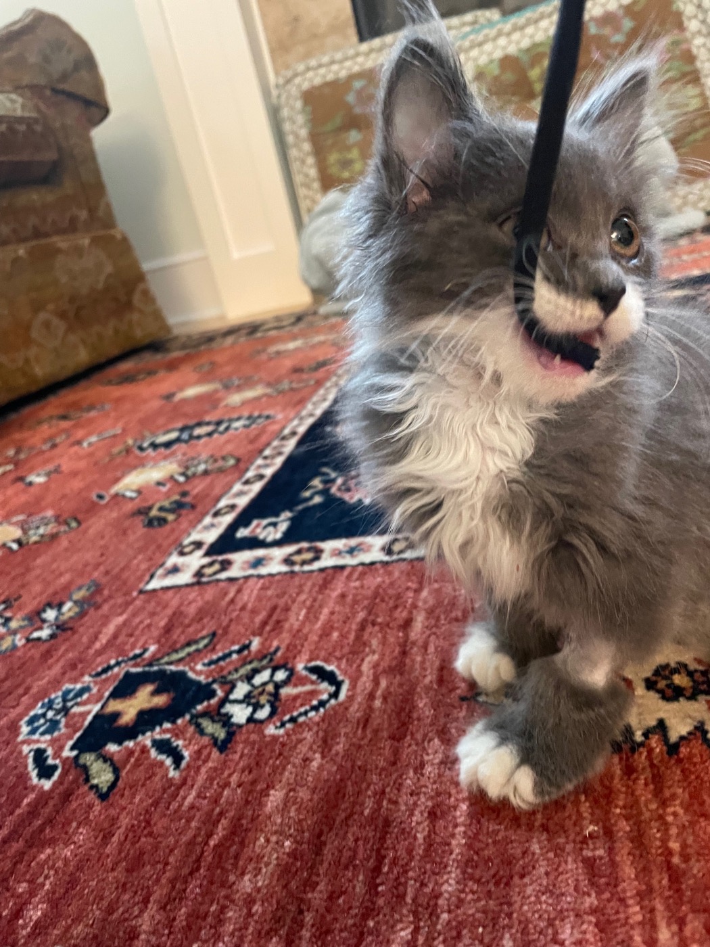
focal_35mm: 26
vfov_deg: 67.3
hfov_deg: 53.1
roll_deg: +15.0
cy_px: 474
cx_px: 355
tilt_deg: -18.2
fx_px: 711
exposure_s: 1/30
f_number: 1.6
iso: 640
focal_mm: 4.2
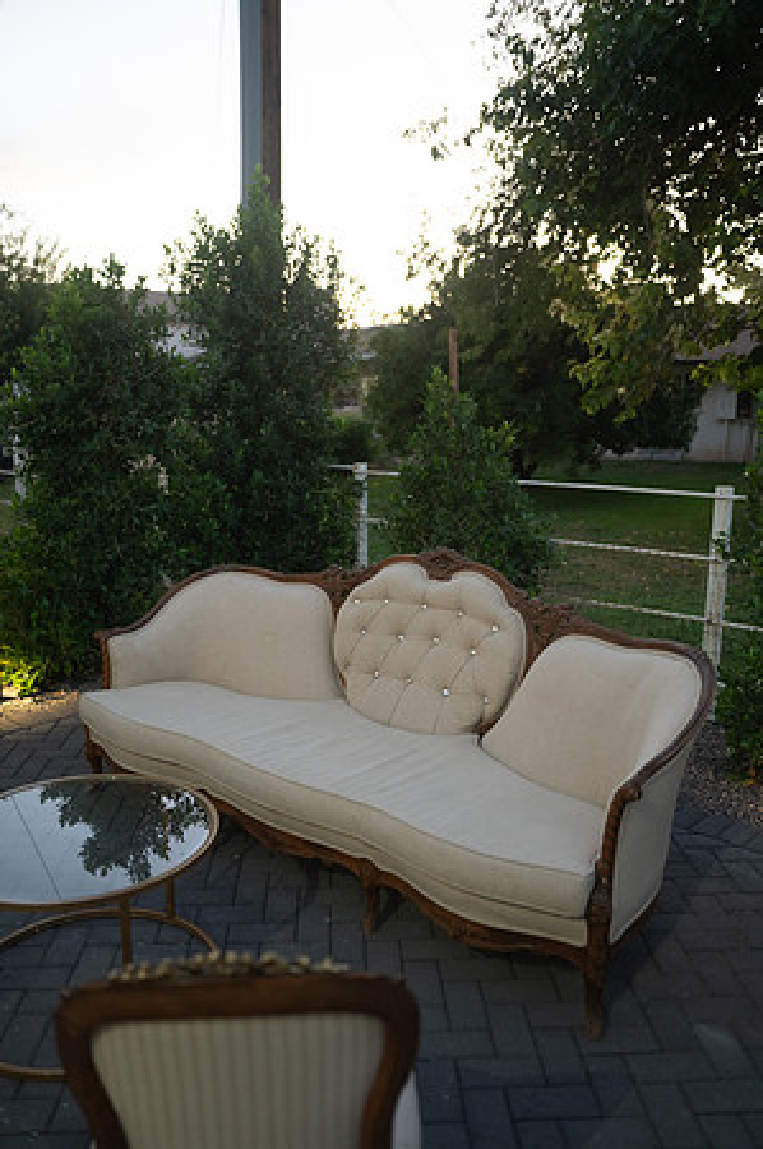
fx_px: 924
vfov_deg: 63.7
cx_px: 382
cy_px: 574
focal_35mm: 29
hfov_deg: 44.9
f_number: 2.8
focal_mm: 29
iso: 1600
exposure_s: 1/80
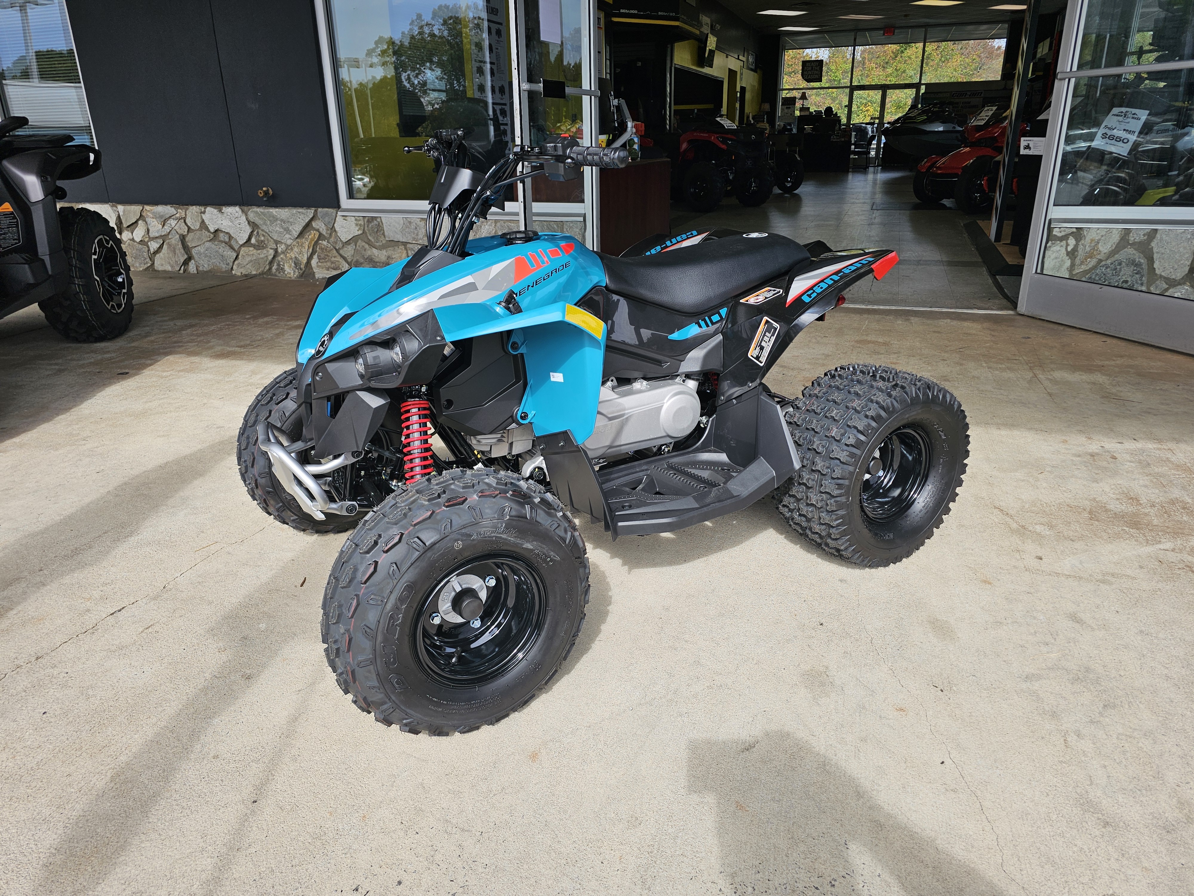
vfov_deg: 58.9
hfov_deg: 73.9
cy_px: 448
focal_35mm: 23
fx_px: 793
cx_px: 597
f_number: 1.7
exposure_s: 1/332
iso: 10
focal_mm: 6.3
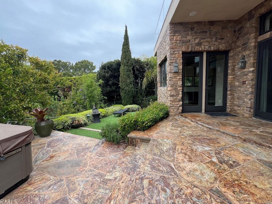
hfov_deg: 102.1
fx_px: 110
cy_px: 96
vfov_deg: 85.6
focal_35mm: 14
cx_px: 134
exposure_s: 1/395
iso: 32
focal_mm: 1.57
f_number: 1.8
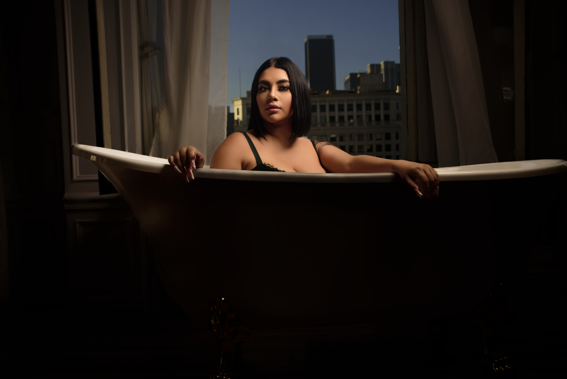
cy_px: 190
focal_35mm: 31
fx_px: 488
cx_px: 284
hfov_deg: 60.3
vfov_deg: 42.4
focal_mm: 31
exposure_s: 1/1000
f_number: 4.5
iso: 200
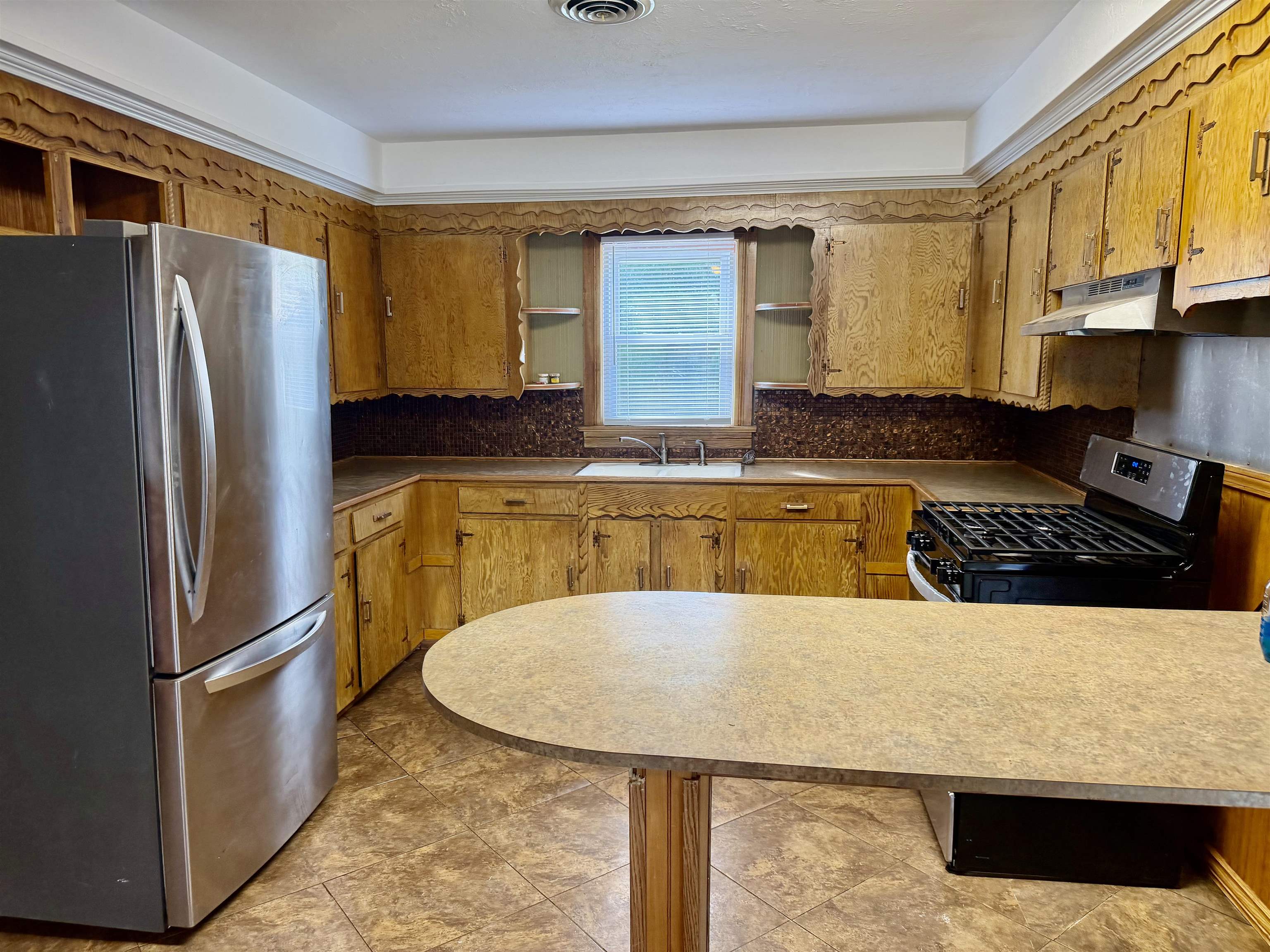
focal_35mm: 24
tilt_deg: -6.7
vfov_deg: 56.8
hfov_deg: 71.6
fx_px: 881
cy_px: 476
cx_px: 635
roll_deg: +0.3
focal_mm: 6.76
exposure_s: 1/120
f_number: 1.78
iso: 200
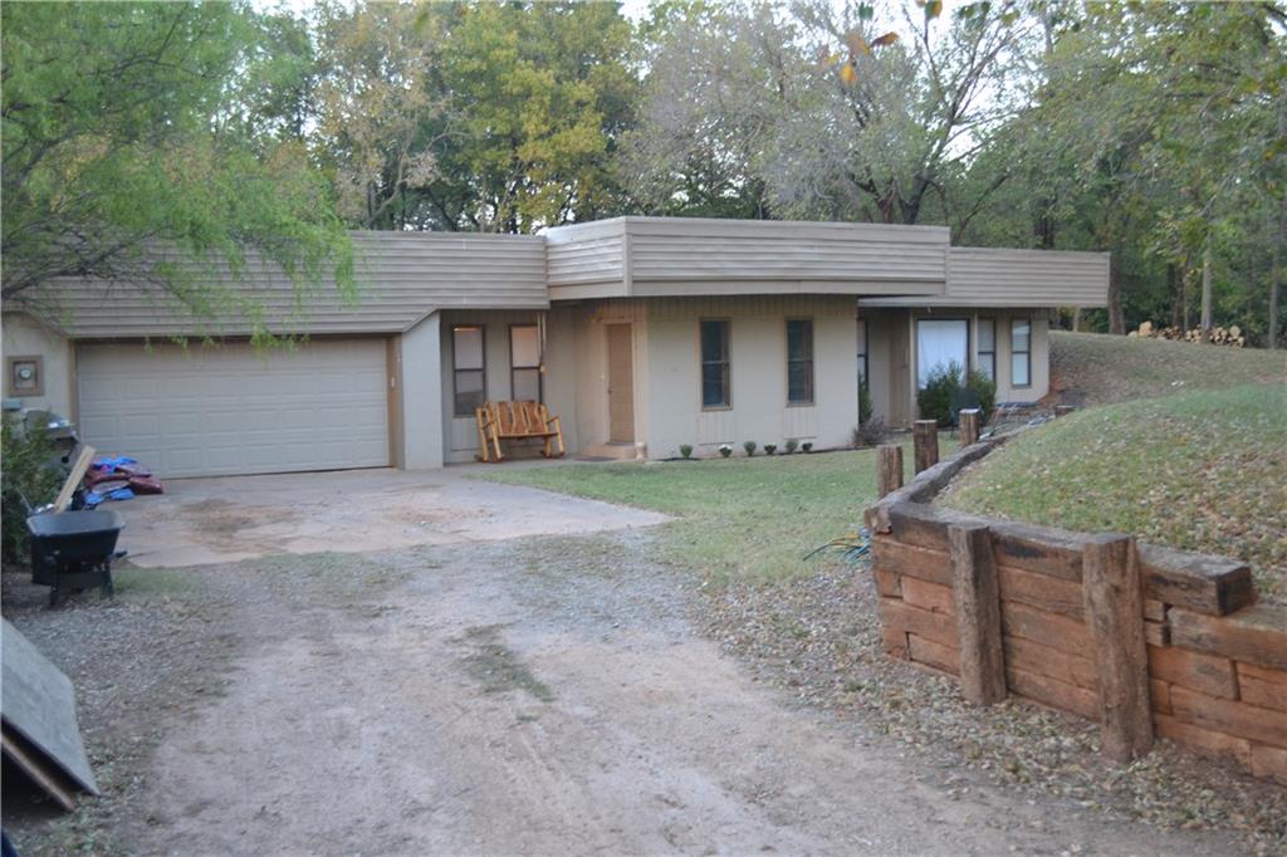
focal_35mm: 39
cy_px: 428
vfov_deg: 34.2
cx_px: 644
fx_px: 1394
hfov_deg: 49.6
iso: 400
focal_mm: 26
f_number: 4.2
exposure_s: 1/25
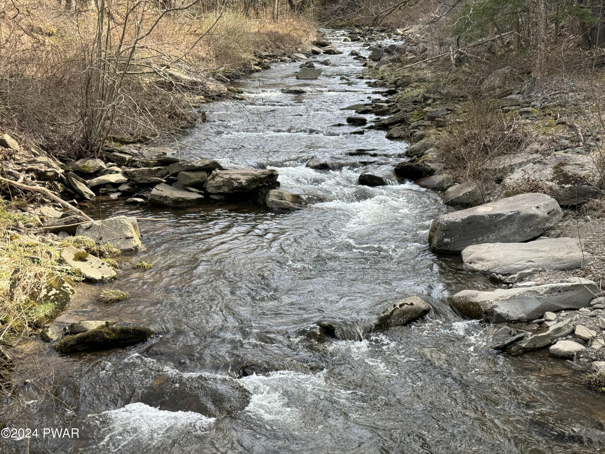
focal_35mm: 48
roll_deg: -0.2
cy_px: 227
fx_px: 839
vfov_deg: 30.3
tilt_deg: -14.9
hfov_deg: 39.7
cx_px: 302
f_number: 1.78
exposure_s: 1/507
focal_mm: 6.76
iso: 64
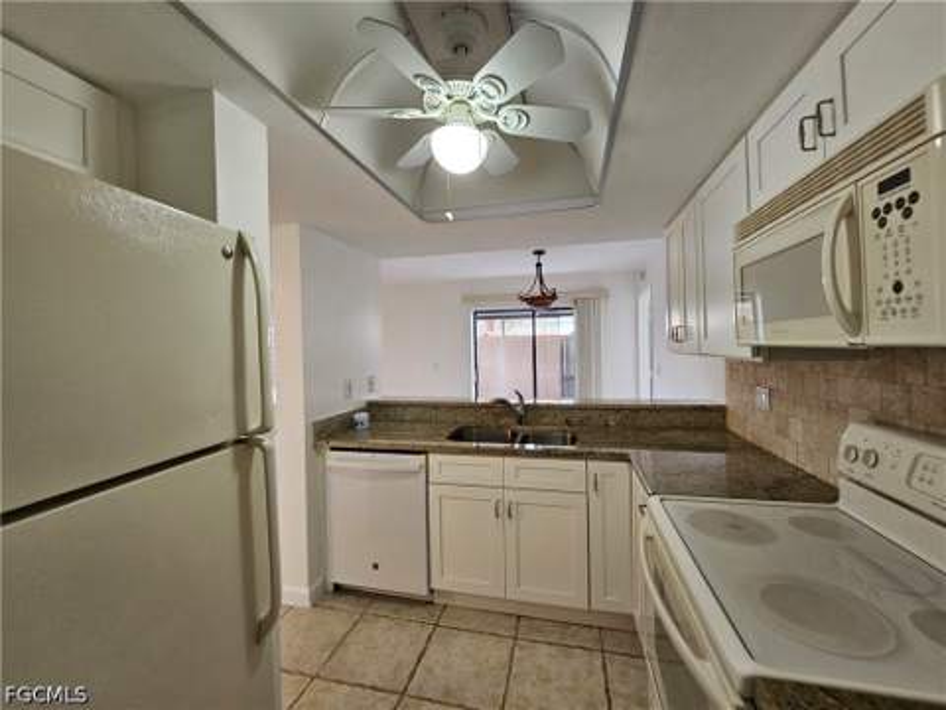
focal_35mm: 13
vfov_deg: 89.9
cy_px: 355
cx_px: 473
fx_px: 355
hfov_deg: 106.2
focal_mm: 2.2
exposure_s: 1/60
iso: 200
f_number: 2.2
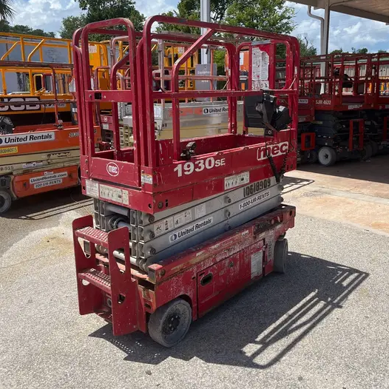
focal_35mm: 32
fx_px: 407
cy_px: 163
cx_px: 203
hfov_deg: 51.1
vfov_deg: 50.9
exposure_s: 1/3745
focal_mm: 5.1
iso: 50
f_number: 1.6
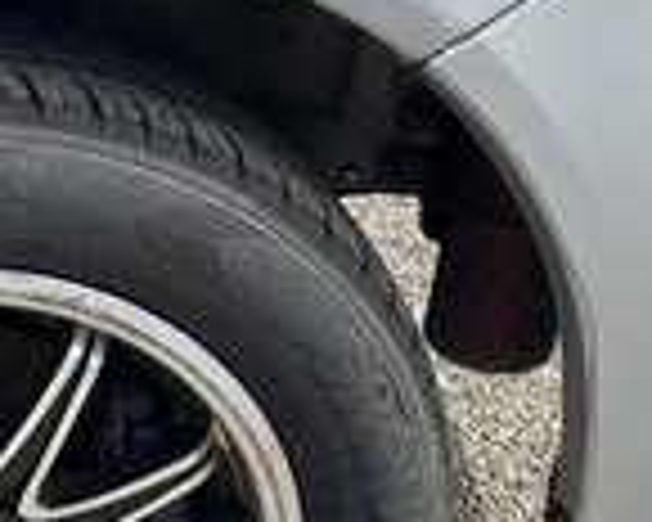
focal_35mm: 78
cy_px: 333
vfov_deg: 19.6
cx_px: -117
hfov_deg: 22.6
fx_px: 1505
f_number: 1.8
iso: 25
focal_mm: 3
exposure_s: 1/749
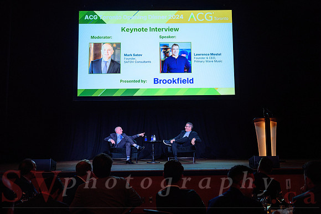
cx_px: 162
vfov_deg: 34.4
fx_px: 346
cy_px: 107
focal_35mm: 39
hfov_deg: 49.8
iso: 1600
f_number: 3.5
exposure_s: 1/125
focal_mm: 38
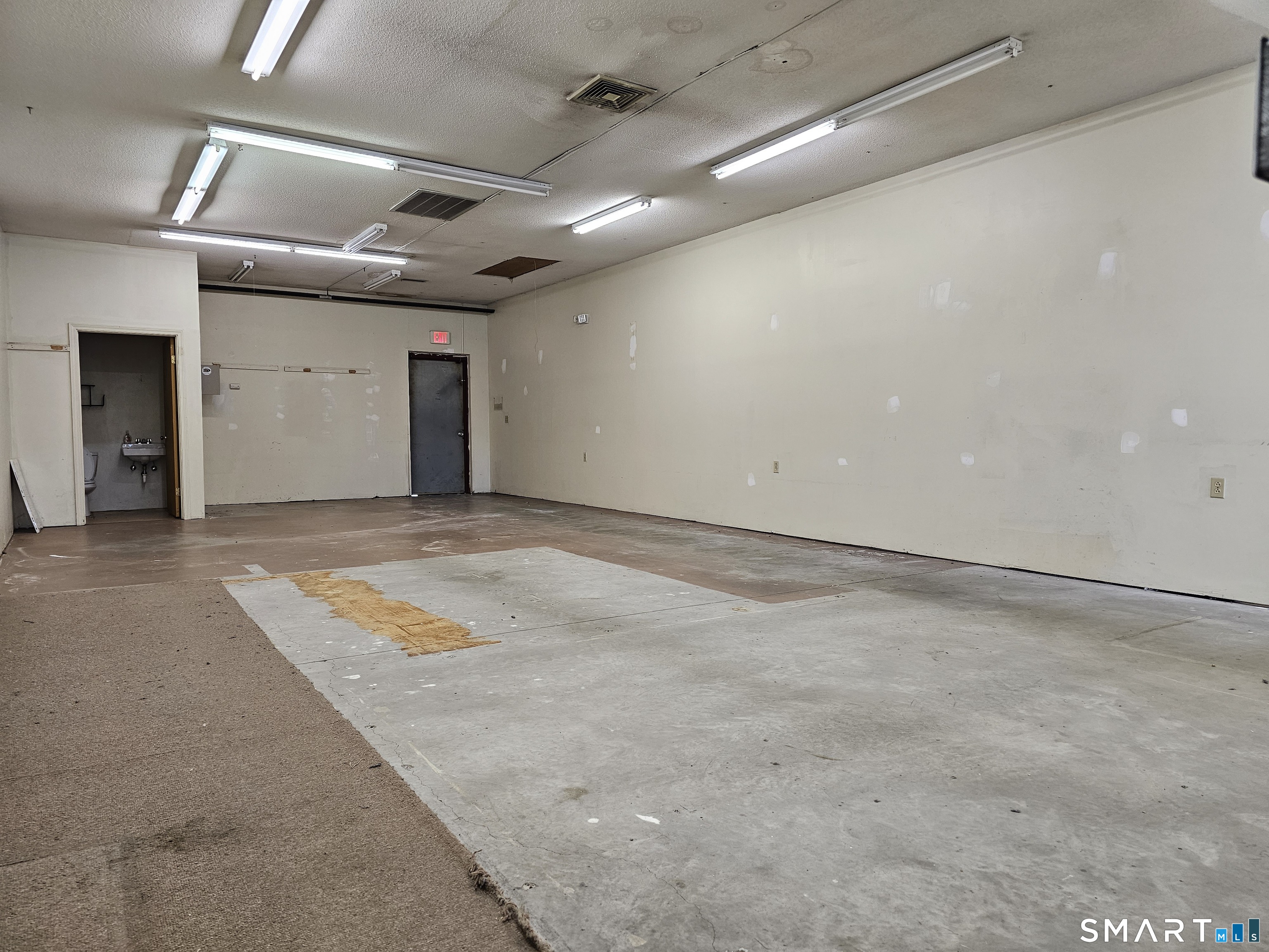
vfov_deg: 58.9
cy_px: 476
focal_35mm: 23
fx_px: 843
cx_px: 634
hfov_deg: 73.9
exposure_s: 1/120
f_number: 1.7
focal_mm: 6.3
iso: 200
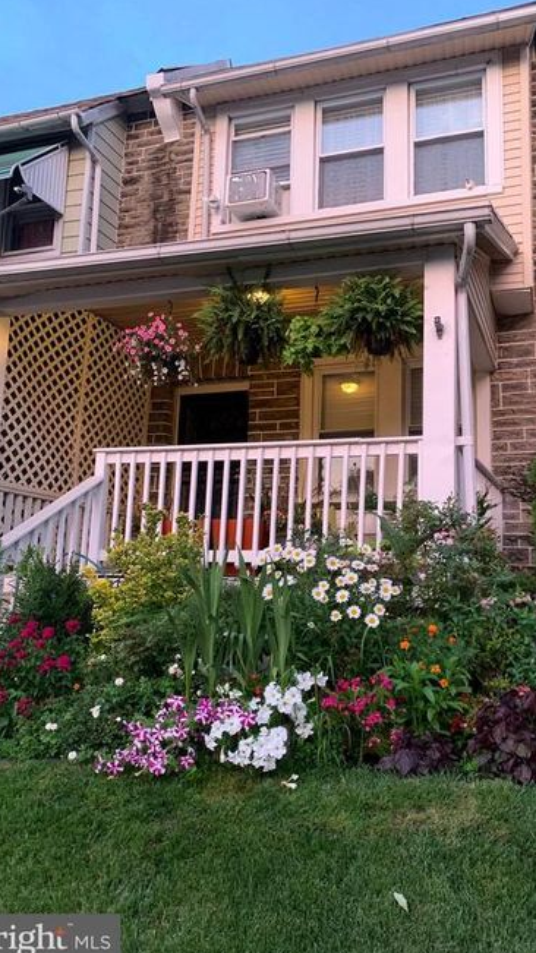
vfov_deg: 66.1
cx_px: 328
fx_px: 733
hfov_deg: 39.9
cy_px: 478
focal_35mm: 29
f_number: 1.8
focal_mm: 4.25
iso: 320
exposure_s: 1/40
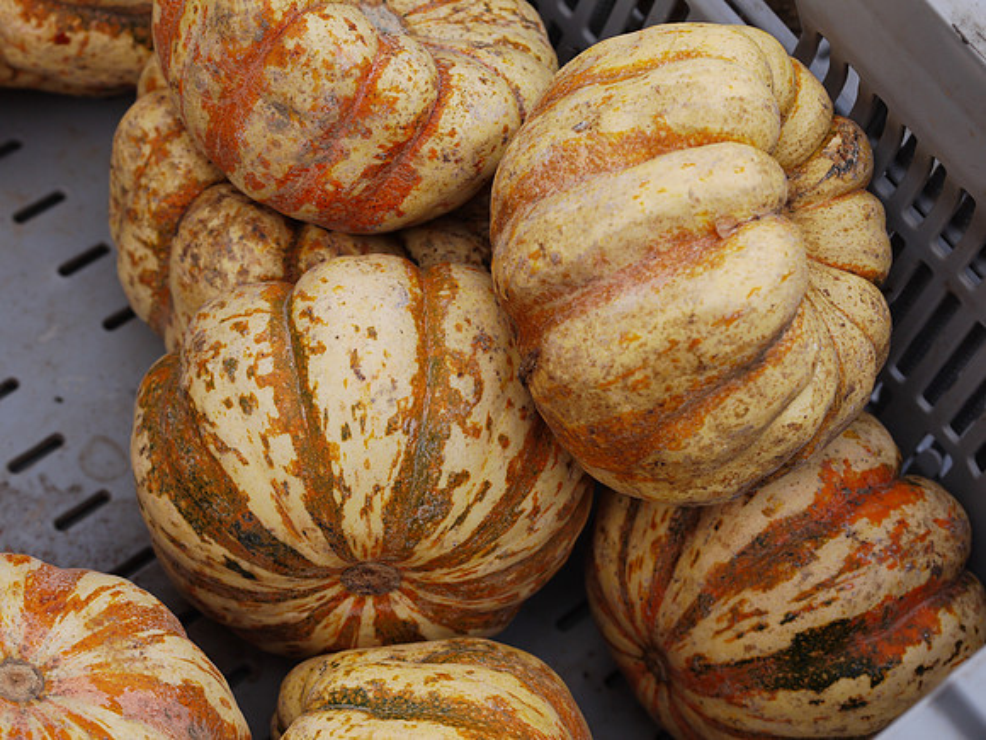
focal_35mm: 90
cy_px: 370
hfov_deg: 21.8
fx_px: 2564
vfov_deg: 16.4
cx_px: 493
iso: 100
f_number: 5.6
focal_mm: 45
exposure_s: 1/125
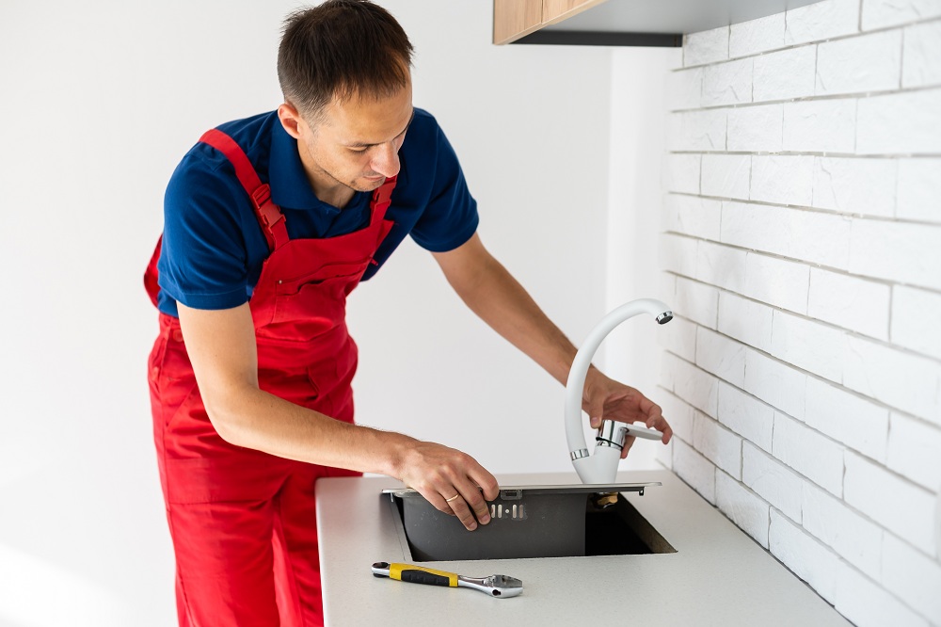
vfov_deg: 27.0
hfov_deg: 39.6
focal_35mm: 50
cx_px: 470
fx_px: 1306
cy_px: 314
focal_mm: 50
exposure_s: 1/200
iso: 100
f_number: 2.8
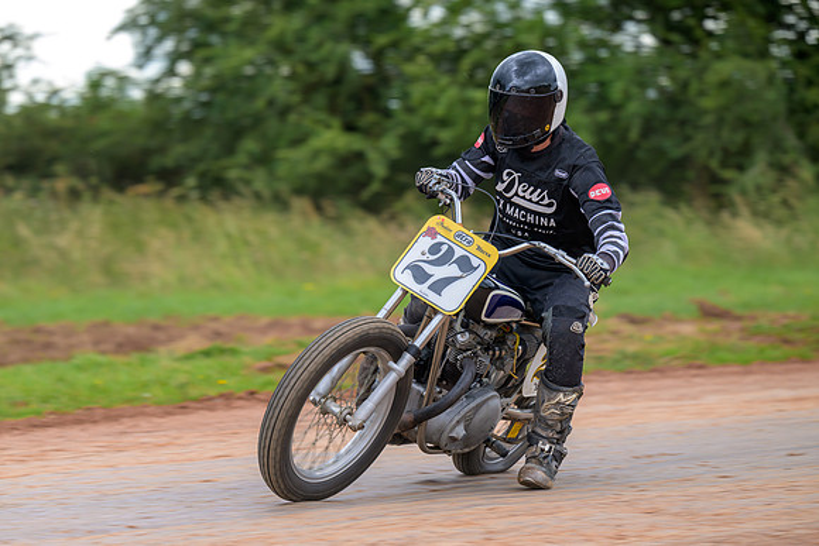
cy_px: 296
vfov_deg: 7.2
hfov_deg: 10.8
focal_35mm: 190
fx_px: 4324
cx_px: 361
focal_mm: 170
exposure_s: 1/320
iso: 220
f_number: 4
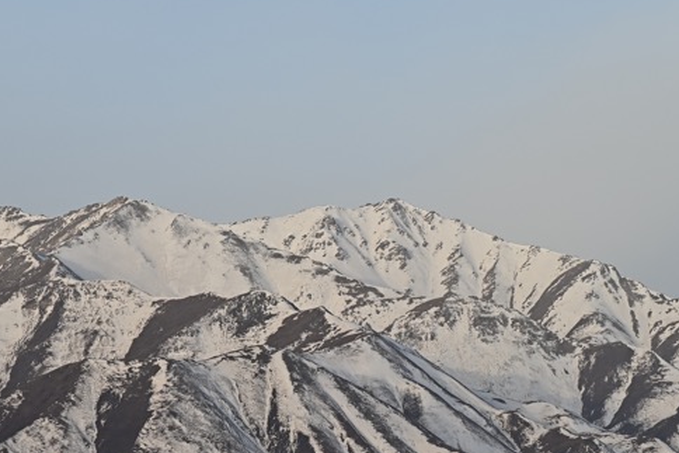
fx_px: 4188
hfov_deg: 9.3
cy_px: 323
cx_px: 337
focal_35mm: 222
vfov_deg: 6.2
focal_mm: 105
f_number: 4
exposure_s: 1/250
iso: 64
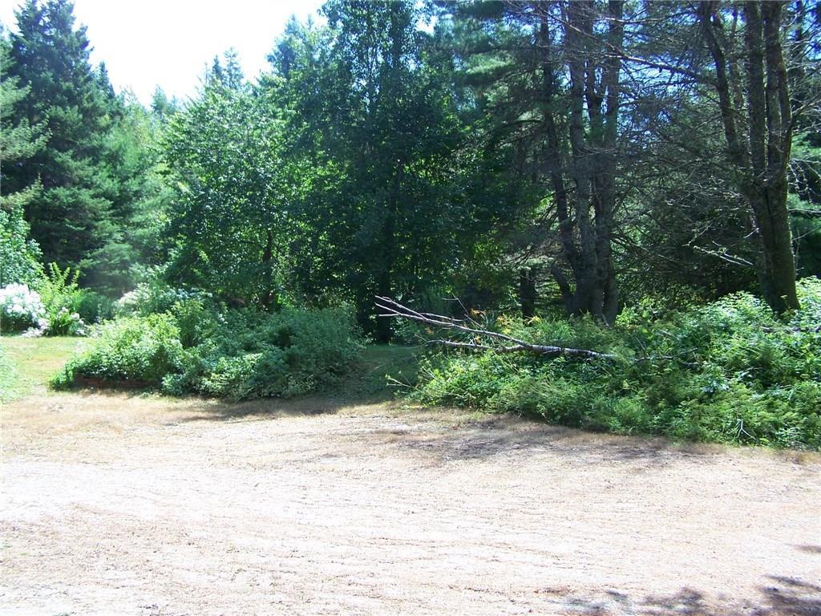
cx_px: 410
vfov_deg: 37.7
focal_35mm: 38
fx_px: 901
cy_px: 308
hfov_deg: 49.0
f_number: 2.8
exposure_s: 1/200
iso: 64
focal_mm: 6.3
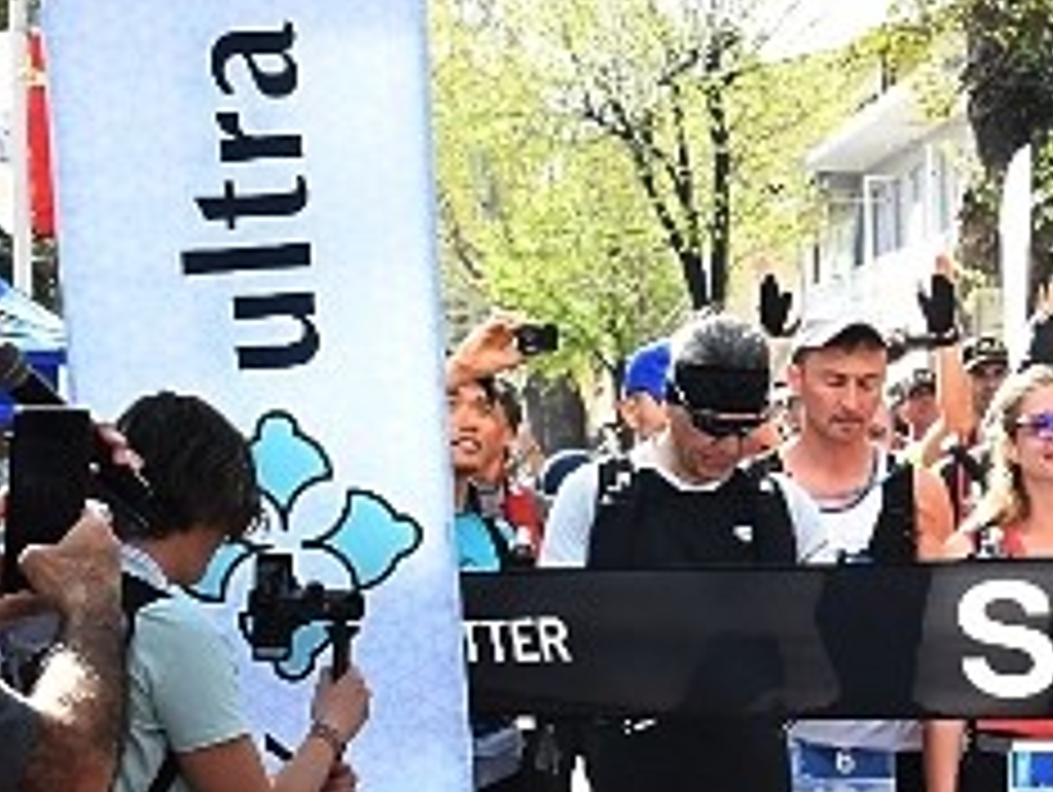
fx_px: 4354
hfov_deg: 13.2
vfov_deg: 10.4
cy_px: 223
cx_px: 1462
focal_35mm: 143
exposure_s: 1/200
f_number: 7.1
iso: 500
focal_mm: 23
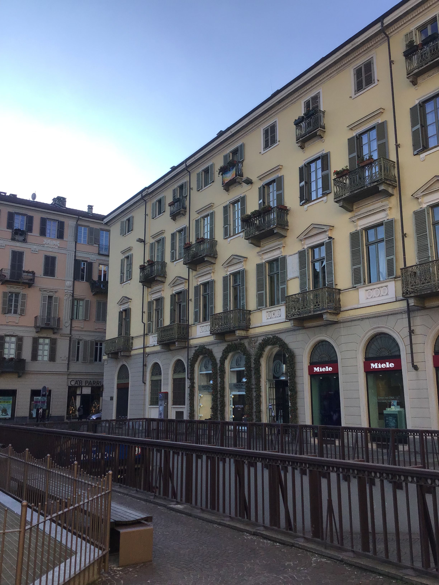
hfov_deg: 45.4
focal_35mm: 31
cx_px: 220
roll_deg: -0.1
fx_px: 524
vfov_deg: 58.4
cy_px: 292
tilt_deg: +12.5
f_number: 2.4
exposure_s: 1/708
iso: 25
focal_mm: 3.3
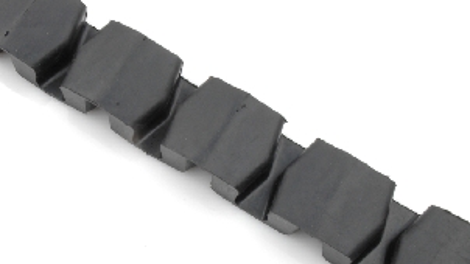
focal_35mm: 84
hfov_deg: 25.2
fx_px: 1048
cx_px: 162
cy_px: 140
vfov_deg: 14.4
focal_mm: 27
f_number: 25
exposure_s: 1
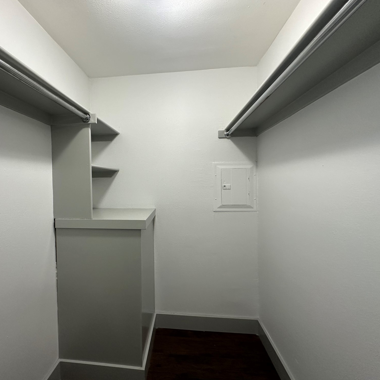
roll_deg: +1.0
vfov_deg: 84.0
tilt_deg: -1.9
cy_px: 187
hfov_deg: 83.0
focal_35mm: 17
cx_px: 153
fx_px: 211
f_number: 2.2
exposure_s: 1/120
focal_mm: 2.22
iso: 200
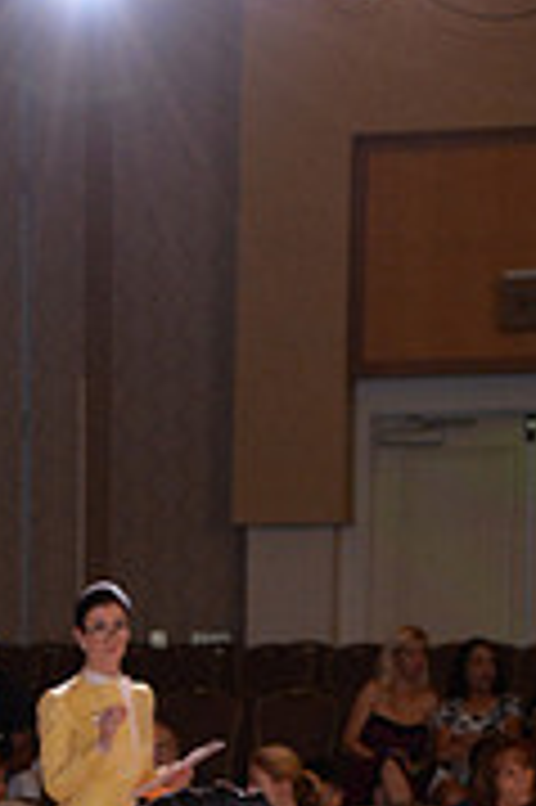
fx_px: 4721
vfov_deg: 9.5
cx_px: -25
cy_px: 1247
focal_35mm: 211
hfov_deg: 6.5
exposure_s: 1/250
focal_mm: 65
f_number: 6.3
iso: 2000
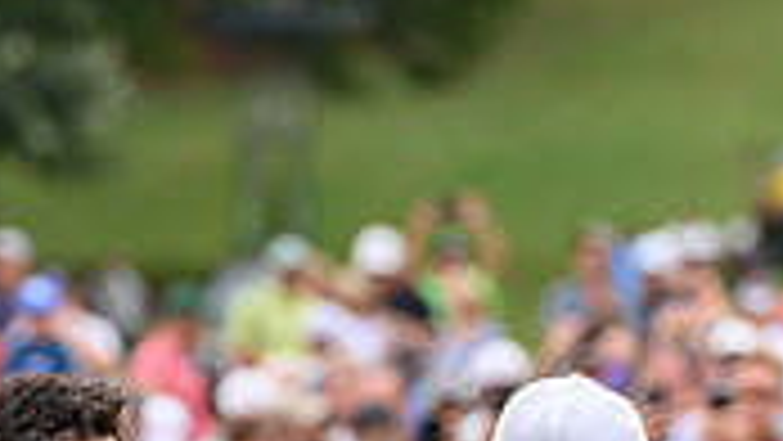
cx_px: 218
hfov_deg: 2.6
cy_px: 829
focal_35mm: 834
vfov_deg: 1.5
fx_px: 17321
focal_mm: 200
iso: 160
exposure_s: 1/400
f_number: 4
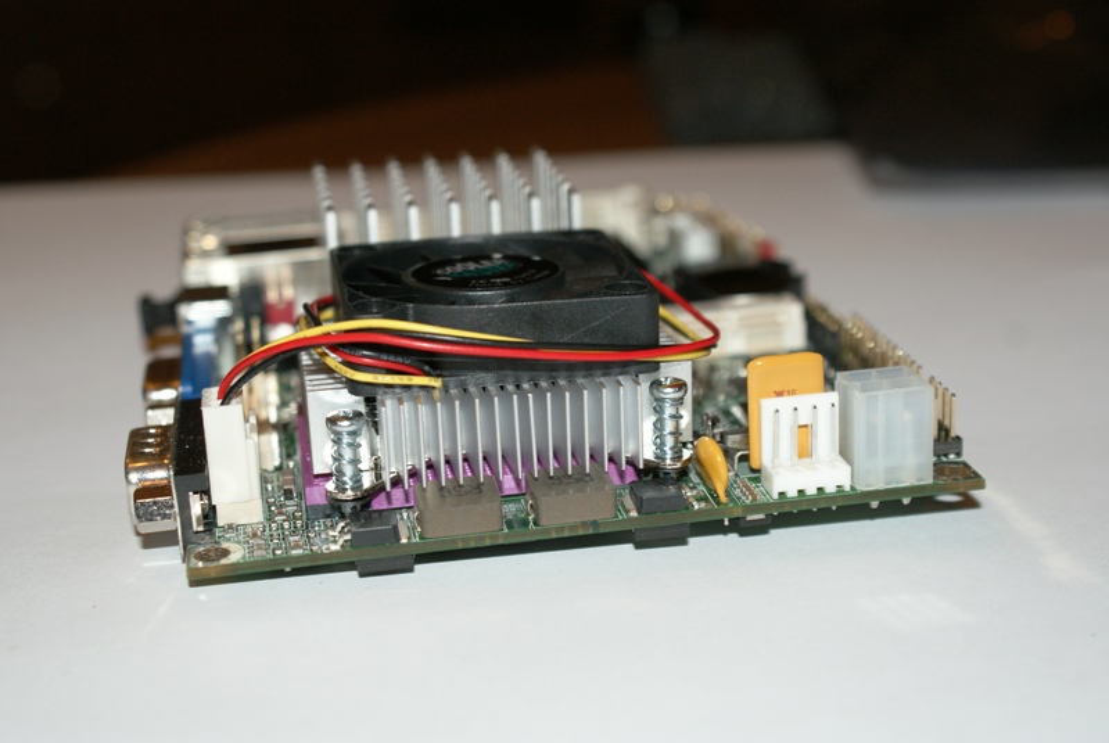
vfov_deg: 22.7
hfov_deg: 33.4
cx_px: 554
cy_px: 372
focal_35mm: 60
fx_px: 1851
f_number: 5.6
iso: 400
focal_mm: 40
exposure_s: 1/80
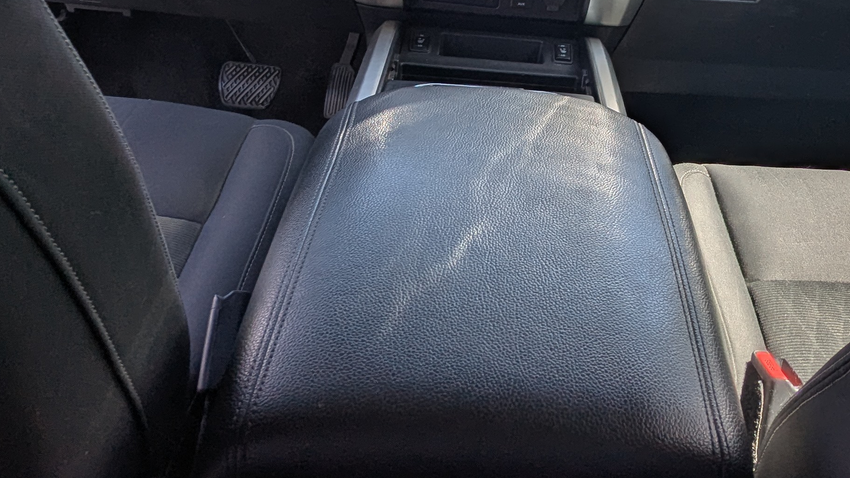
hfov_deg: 50.5
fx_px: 879
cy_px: -148
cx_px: 578
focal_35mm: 39
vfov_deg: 25.9
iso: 44
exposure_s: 1/469
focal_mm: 2.35
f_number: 2.2
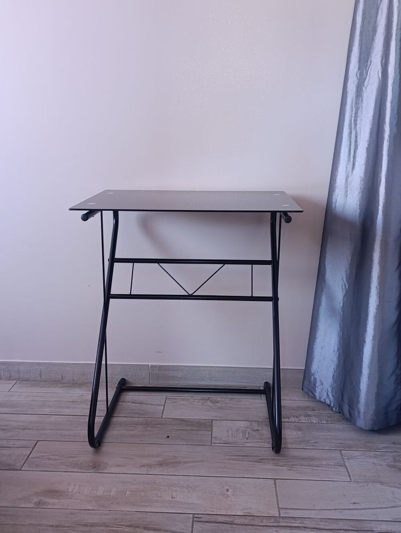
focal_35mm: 35
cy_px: 266
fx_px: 539
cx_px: 200
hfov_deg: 40.8
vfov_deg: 52.6
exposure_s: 1/25
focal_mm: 6.14
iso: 1250
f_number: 1.6
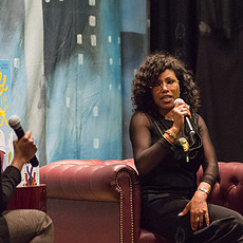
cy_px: 141
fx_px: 1565
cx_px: 180
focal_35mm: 197
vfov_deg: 8.9
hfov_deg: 8.9
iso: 4000
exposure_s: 1/250
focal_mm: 92
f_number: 2.8
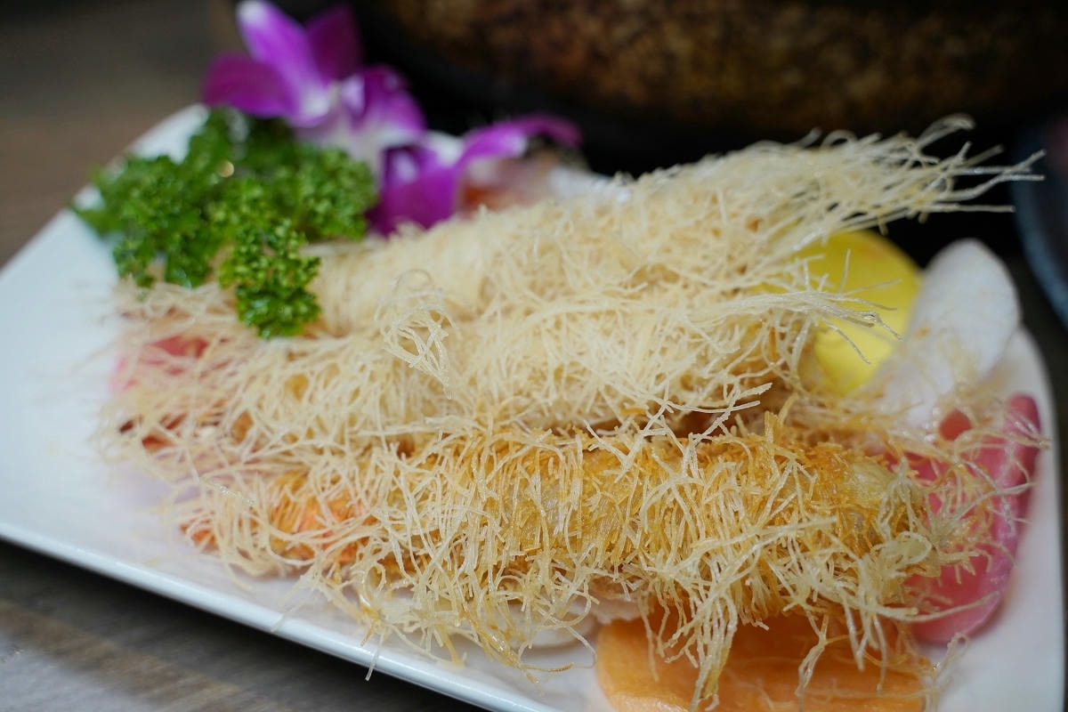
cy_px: 356
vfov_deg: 38.9
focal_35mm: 34
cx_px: 534
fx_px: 1009
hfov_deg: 55.8
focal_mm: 34
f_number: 4.5
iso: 250
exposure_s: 1/160
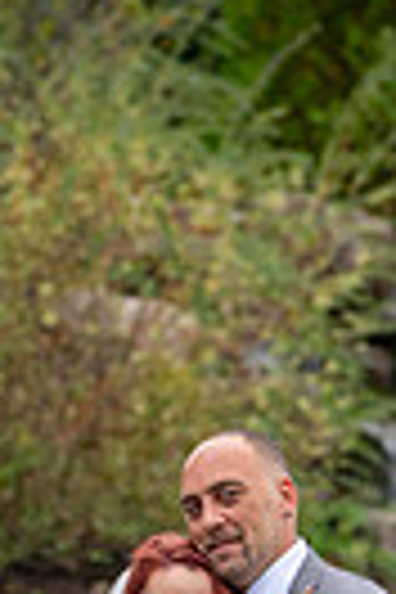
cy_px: 842
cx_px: 234
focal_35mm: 405
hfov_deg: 3.4
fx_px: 6682
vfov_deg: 5.1
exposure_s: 1/1000
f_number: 2.8
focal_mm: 92
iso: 640
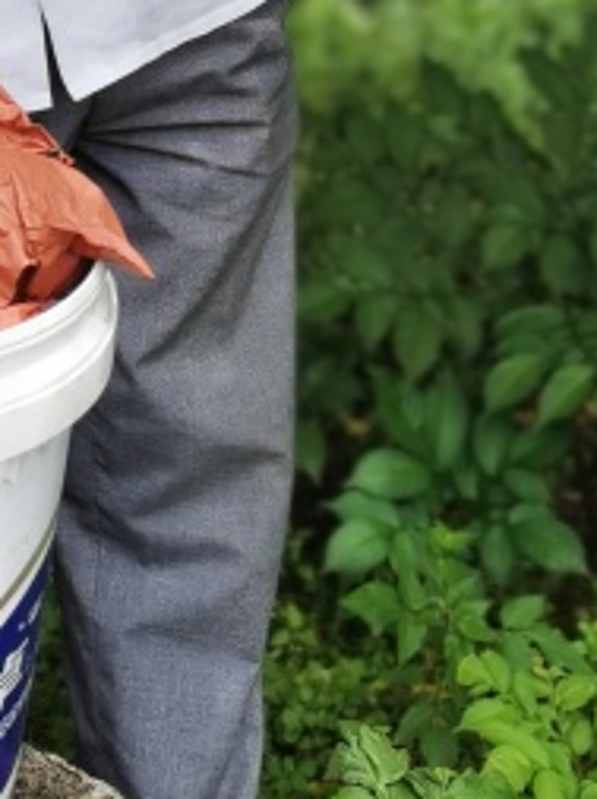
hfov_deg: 12.8
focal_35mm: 114
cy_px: -400
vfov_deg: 15.9
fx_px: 2628
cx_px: 44
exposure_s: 1/962
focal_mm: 5.58
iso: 50
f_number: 1.8
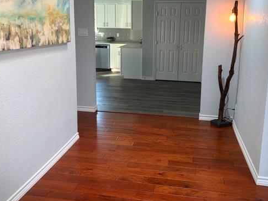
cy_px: 75
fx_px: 263
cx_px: 141
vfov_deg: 41.5
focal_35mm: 34
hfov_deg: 53.9
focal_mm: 4.25
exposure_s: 1/24
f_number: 1.8
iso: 32
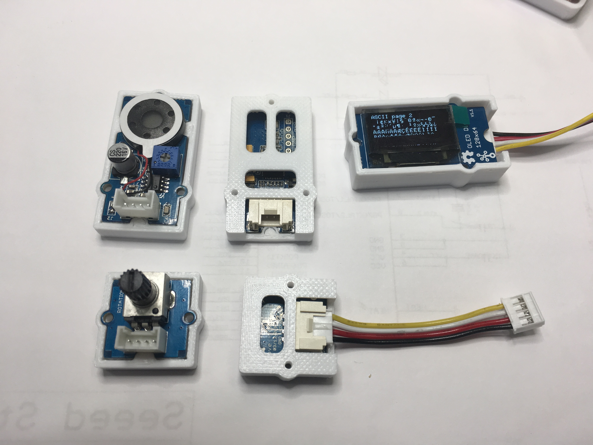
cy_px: 222
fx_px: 497
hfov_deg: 61.7
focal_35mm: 29
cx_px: 296
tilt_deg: -70.2
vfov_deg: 48.2
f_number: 2.2
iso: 40
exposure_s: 1/120
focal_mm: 4.15
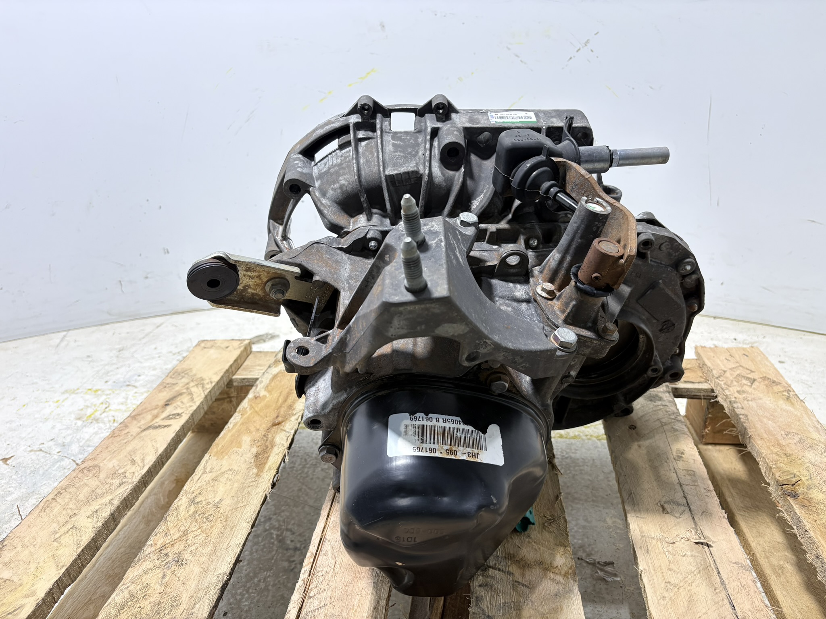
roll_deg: +5.3
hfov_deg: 67.3
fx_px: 620
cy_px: 310
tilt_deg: -22.0
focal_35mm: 26
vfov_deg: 53.1
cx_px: 413
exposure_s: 1/120
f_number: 1.6
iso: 160
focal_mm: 5.96
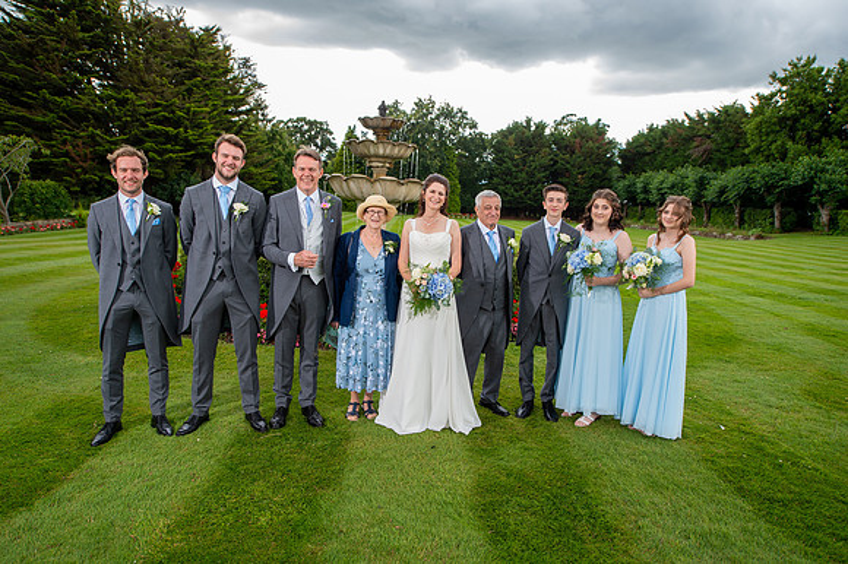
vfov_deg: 53.1
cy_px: 282
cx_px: 424
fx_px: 565
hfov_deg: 73.8
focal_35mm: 24
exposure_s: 1/125
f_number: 4.5
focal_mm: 24
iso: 100
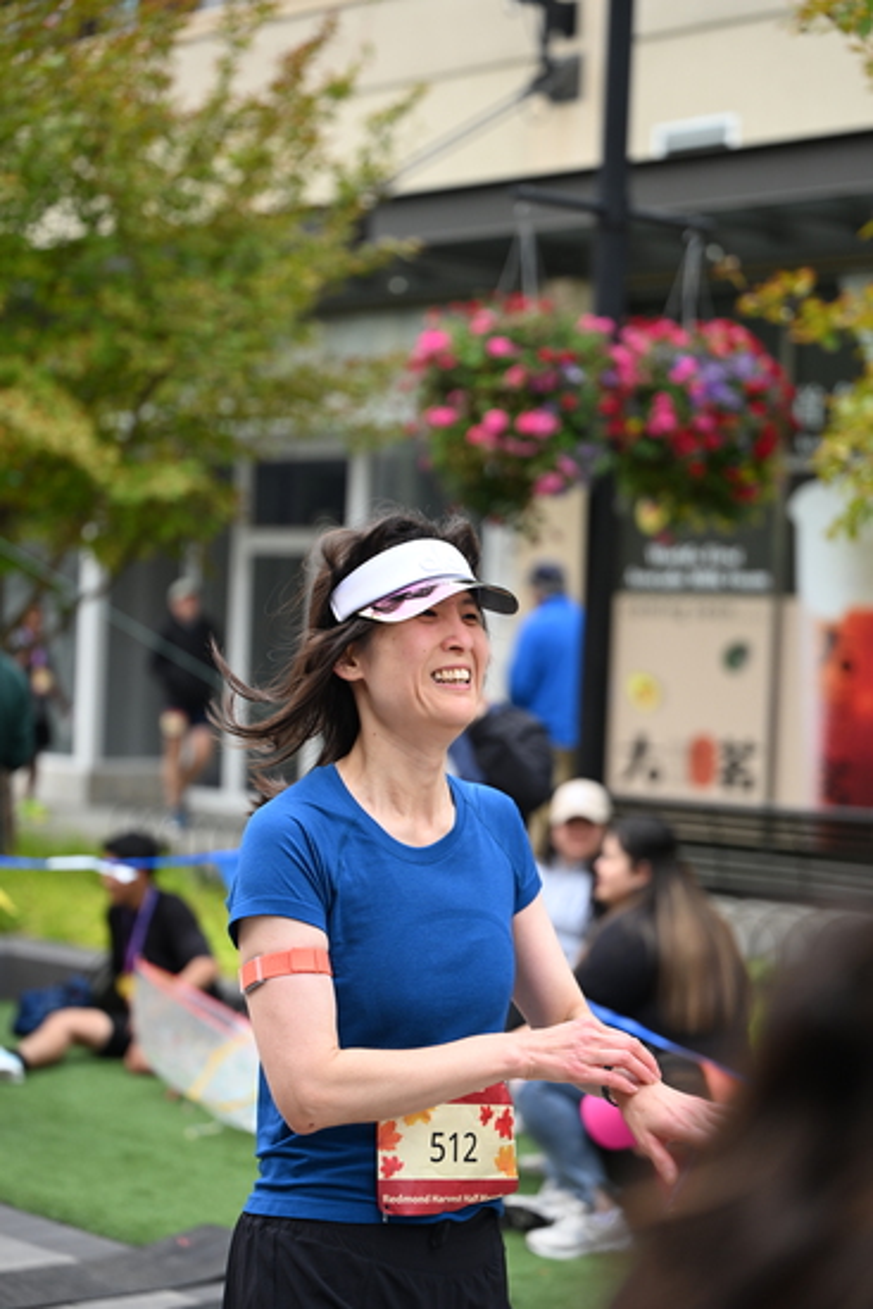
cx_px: 436
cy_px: 654
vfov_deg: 28.1
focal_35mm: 72
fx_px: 2617
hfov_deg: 18.9
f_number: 2.8
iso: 640
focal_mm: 72
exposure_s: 1/2000
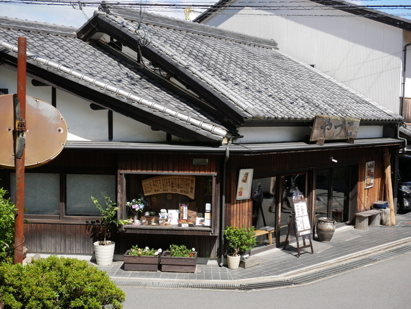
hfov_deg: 42.9
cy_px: 154
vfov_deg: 32.9
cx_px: 206
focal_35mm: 44
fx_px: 523
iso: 200
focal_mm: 22
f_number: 7.1
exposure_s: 1/320
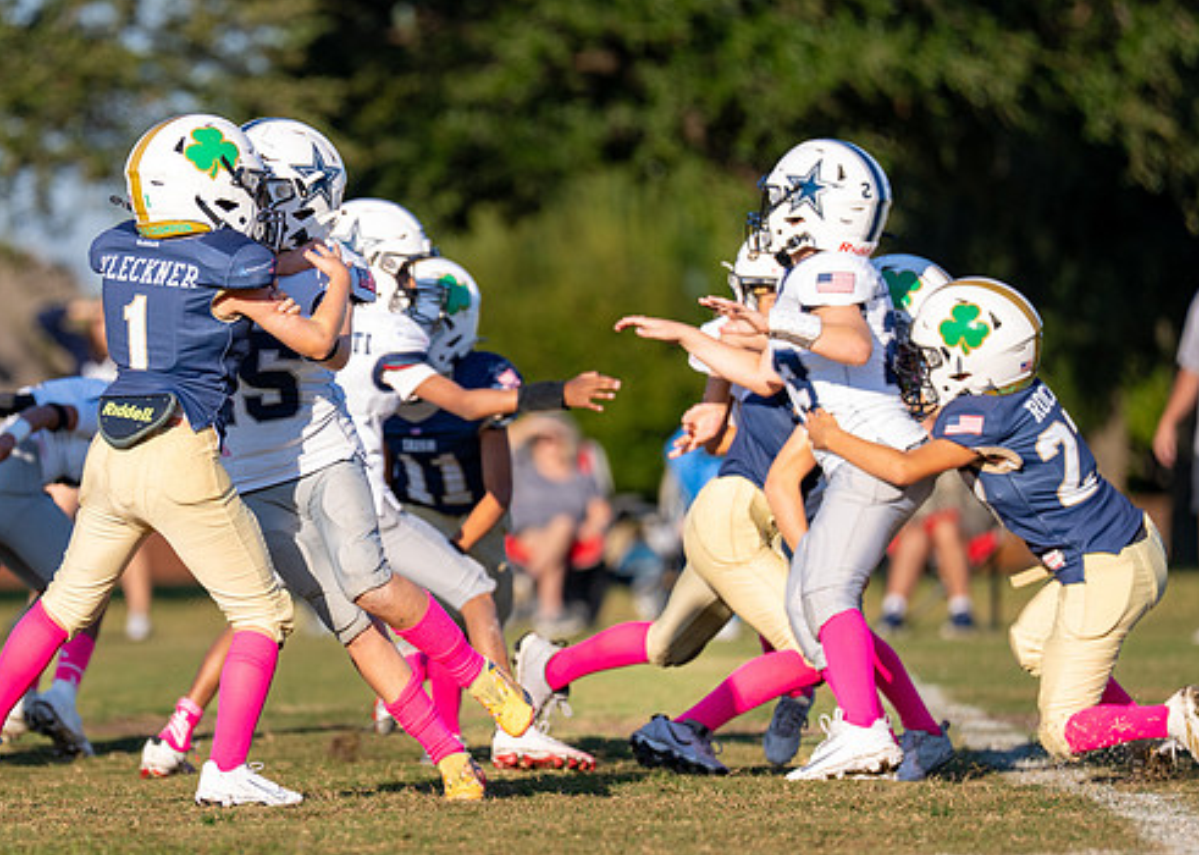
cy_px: 460
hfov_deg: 5.8
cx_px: 285
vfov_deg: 4.1
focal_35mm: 349
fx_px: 11876
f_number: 2.8
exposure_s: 1/2500
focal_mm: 200
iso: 200
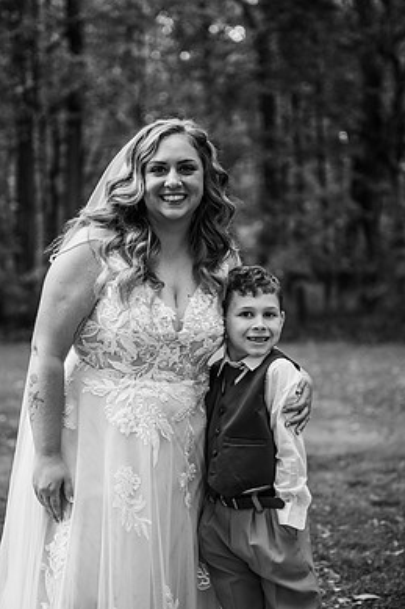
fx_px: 1368
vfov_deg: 25.1
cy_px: 321
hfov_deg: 16.8
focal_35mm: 81
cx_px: 181
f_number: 2.8
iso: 200
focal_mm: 70
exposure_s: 1/400
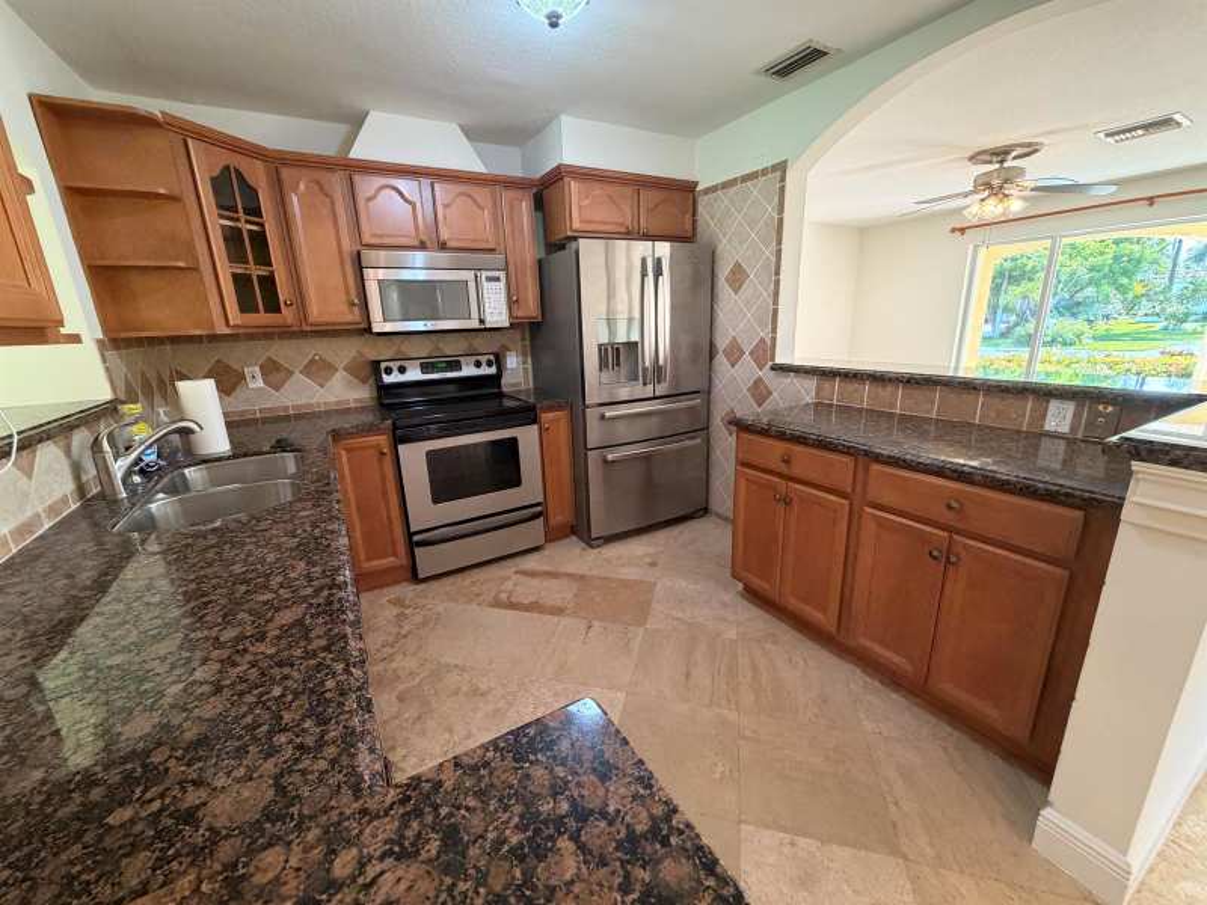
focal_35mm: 14
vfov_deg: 85.7
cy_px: 452
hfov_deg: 102.1
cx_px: 604
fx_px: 488
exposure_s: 1/60
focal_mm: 2.22
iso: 320
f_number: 2.2
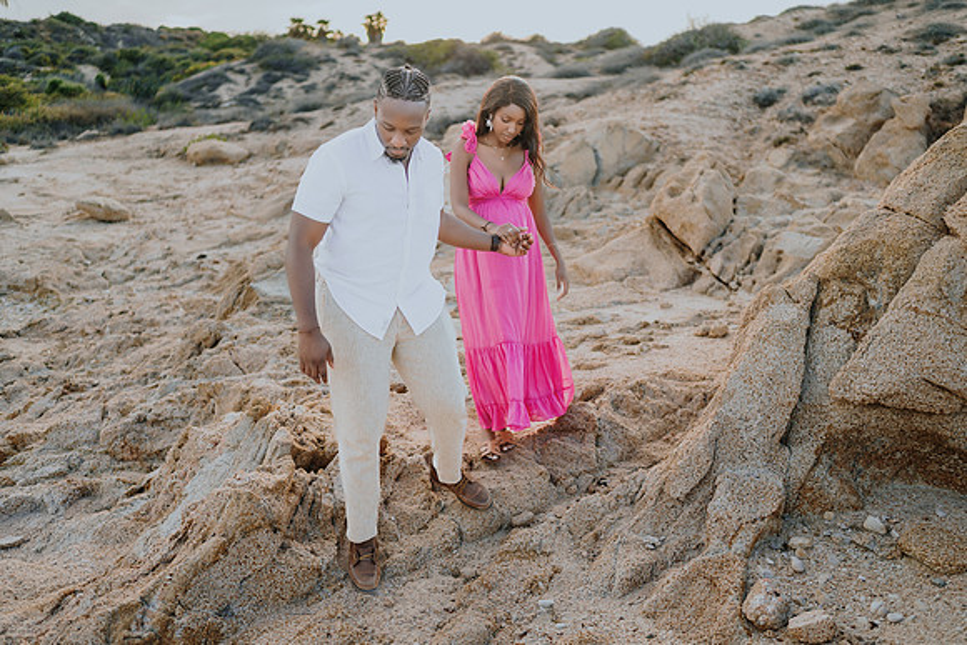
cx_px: 484
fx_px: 940
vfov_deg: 37.9
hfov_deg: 54.4
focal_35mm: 35
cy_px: 322
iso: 100
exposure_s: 1/640
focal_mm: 35
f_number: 1.8
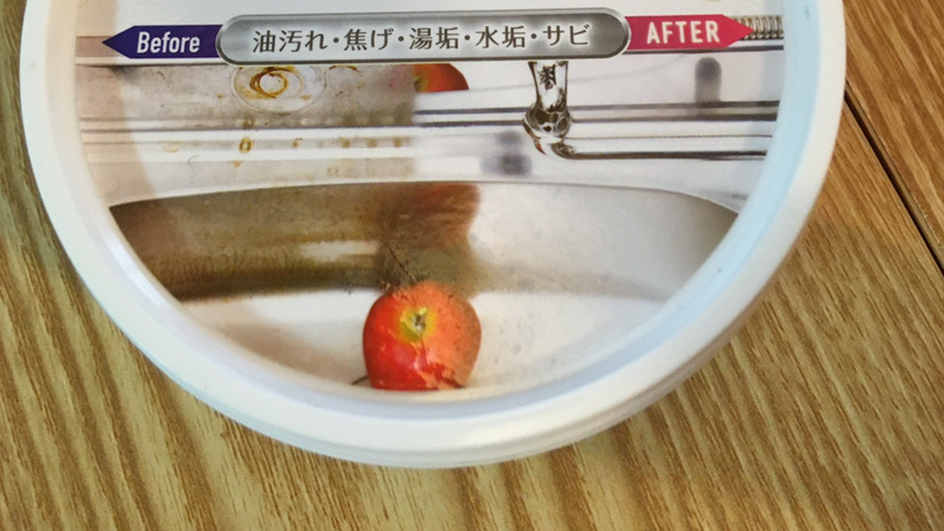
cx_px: 463
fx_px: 1076
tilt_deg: -66.3
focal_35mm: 43
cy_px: -36
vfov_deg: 25.9
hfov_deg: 47.4
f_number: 2.2
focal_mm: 4.15
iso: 200
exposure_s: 1/24
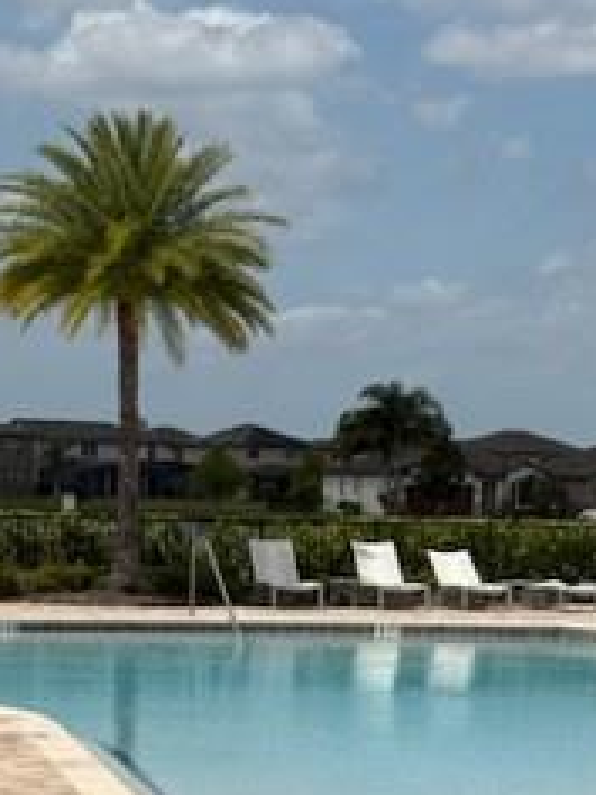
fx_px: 2984
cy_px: 643
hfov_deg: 11.3
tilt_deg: -2.6
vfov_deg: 15.1
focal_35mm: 130
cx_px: 529
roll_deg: -1.6
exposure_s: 1/11364
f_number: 1.78
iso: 64
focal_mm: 6.76
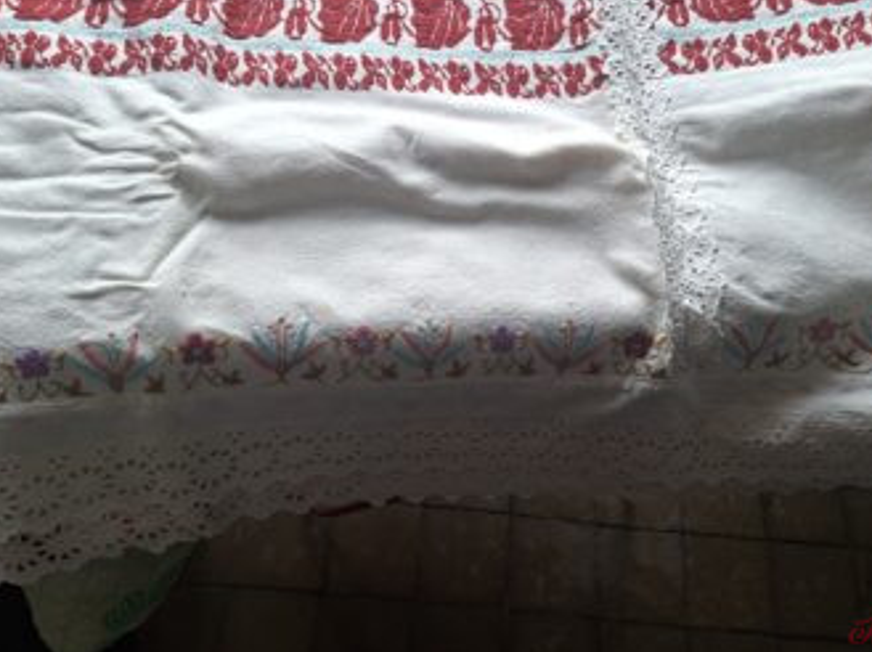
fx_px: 705
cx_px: 466
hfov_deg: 63.4
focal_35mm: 28
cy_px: 278
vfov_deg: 49.5
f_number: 1.8
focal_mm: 5.54
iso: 40
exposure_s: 1/100
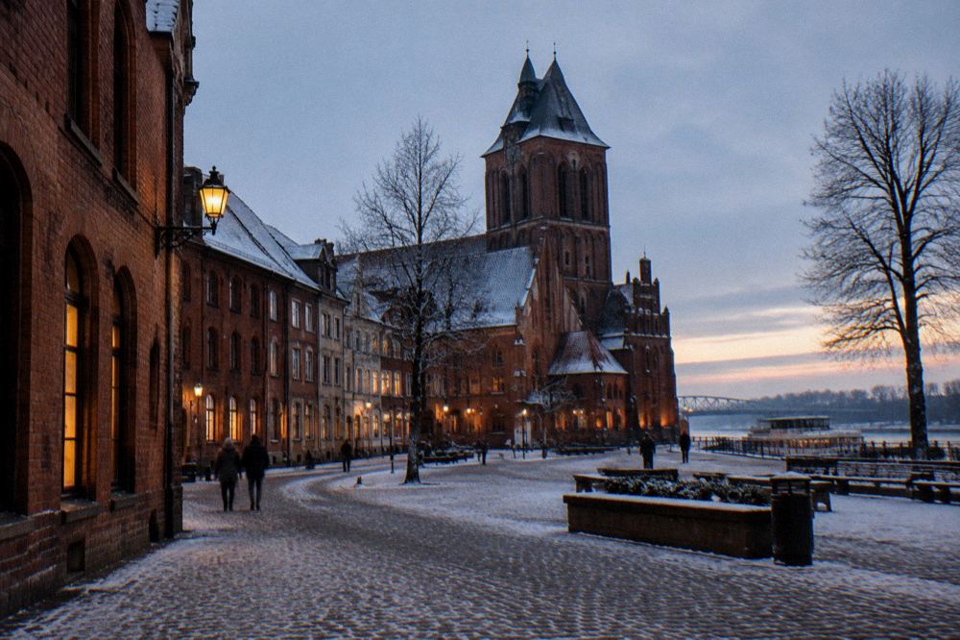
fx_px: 933
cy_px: 320
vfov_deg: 37.8
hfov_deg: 54.5
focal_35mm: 35
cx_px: 480
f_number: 6.3
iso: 6400
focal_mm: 35
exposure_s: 1/40
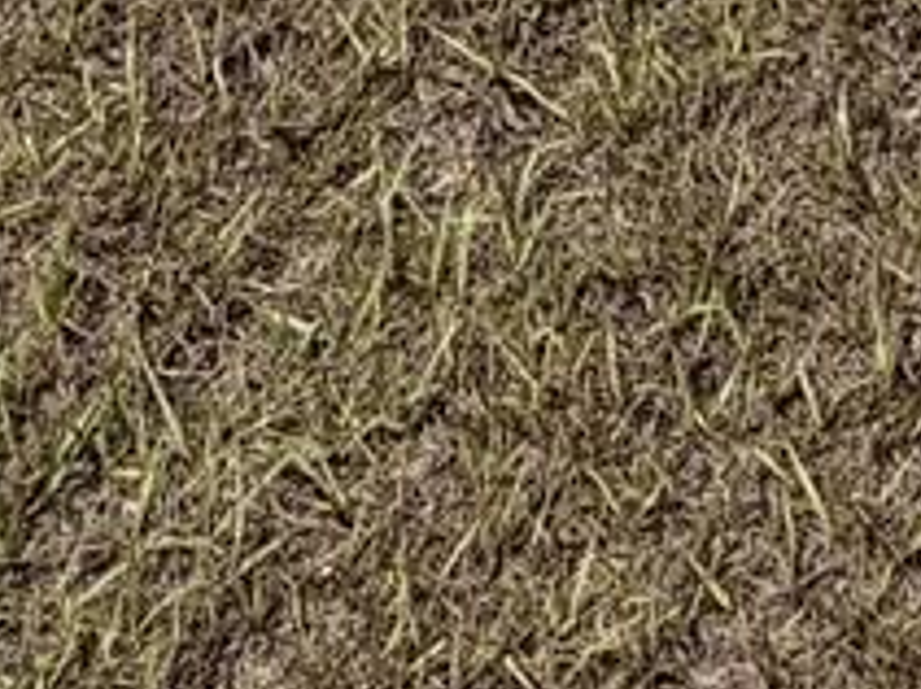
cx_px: 1384
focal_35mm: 106
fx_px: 2819
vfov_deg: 8.6
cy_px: -1893
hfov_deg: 16.8
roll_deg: +1.7
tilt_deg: -7.1
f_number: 2.2
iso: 20
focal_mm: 2.22
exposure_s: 1/1464
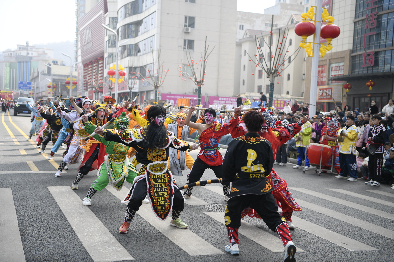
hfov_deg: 39.6
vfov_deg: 27.0
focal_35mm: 50
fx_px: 547
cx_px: 197
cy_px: 131
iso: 200
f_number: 2.8
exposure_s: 1/1000
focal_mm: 50
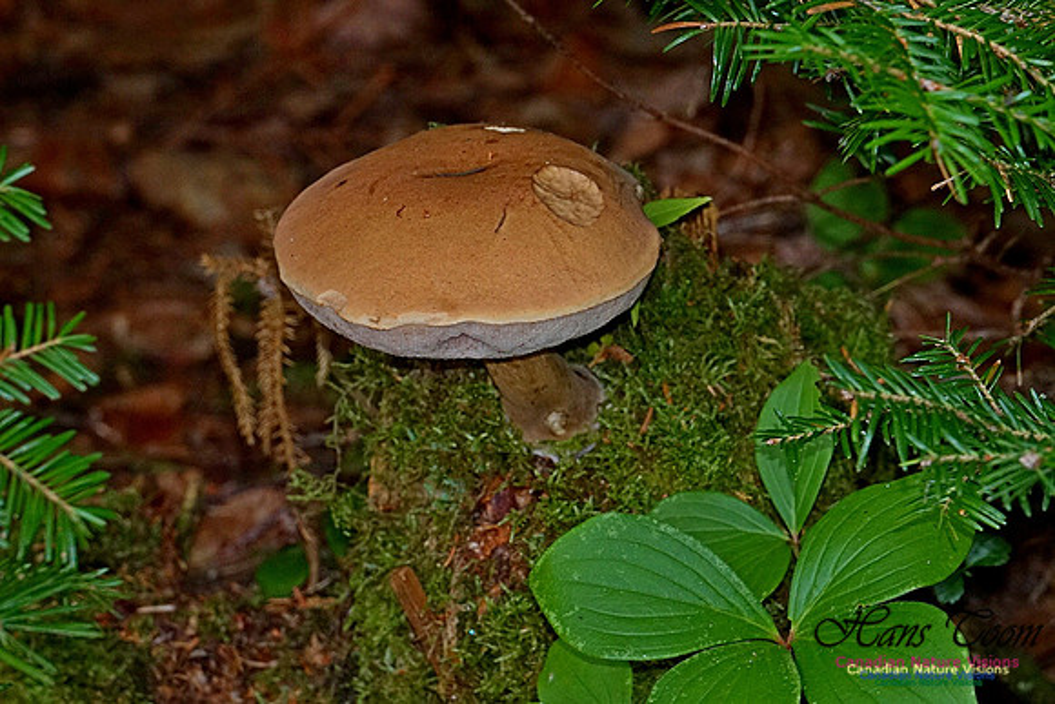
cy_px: 352
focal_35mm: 230
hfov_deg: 9.0
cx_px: 528
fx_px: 6727
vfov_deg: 6.0
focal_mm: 153
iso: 1000
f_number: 13
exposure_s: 1/60
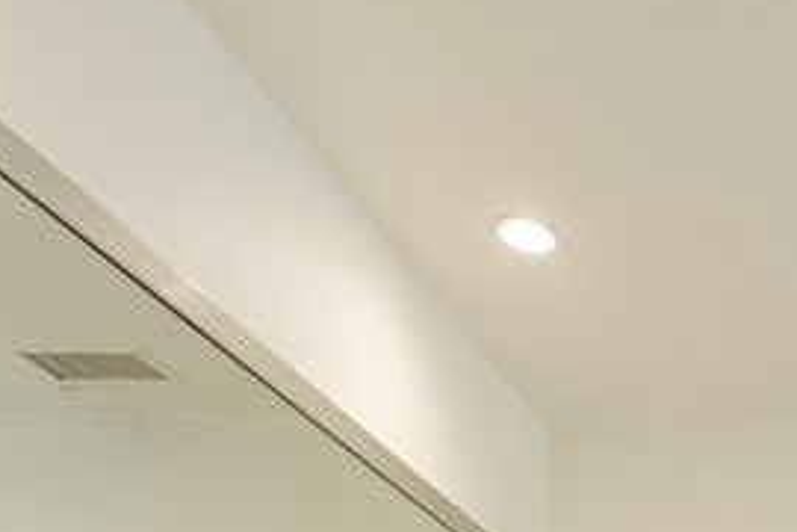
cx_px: 1004
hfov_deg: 30.6
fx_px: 1173
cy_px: 944
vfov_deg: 19.5
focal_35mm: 53
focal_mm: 14
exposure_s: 1/125
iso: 400
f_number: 5.6
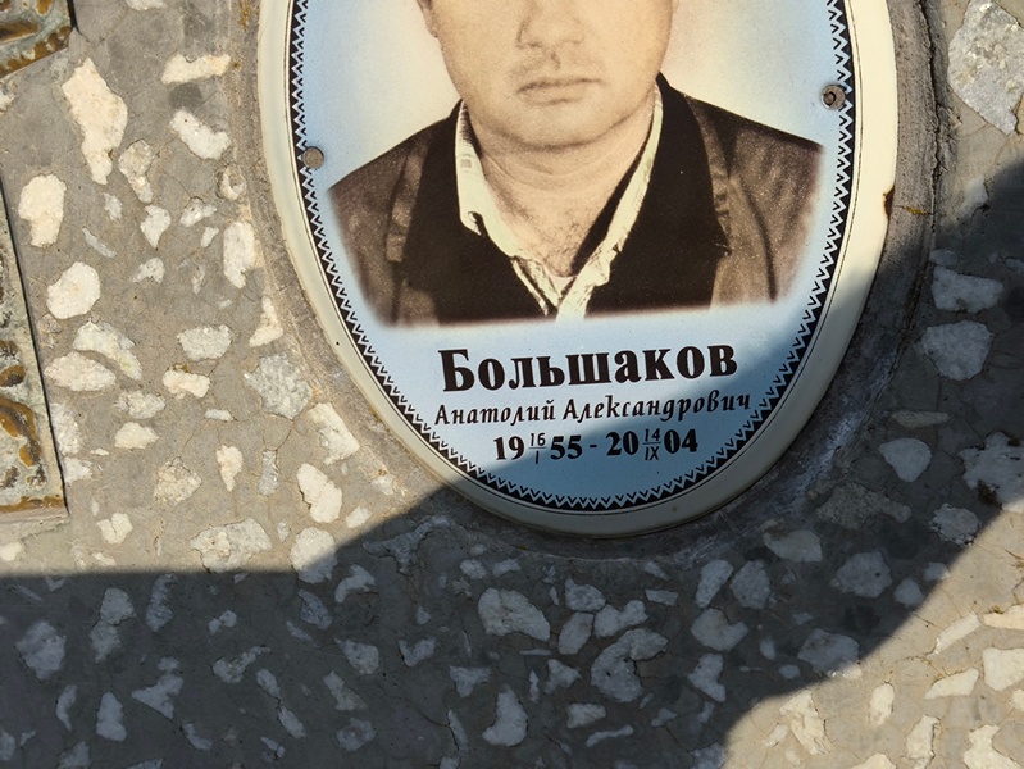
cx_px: 512
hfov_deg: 38.2
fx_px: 1480
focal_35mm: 50
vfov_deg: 29.1
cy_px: 384
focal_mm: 4.71
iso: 50
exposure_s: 1/2027
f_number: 1.7
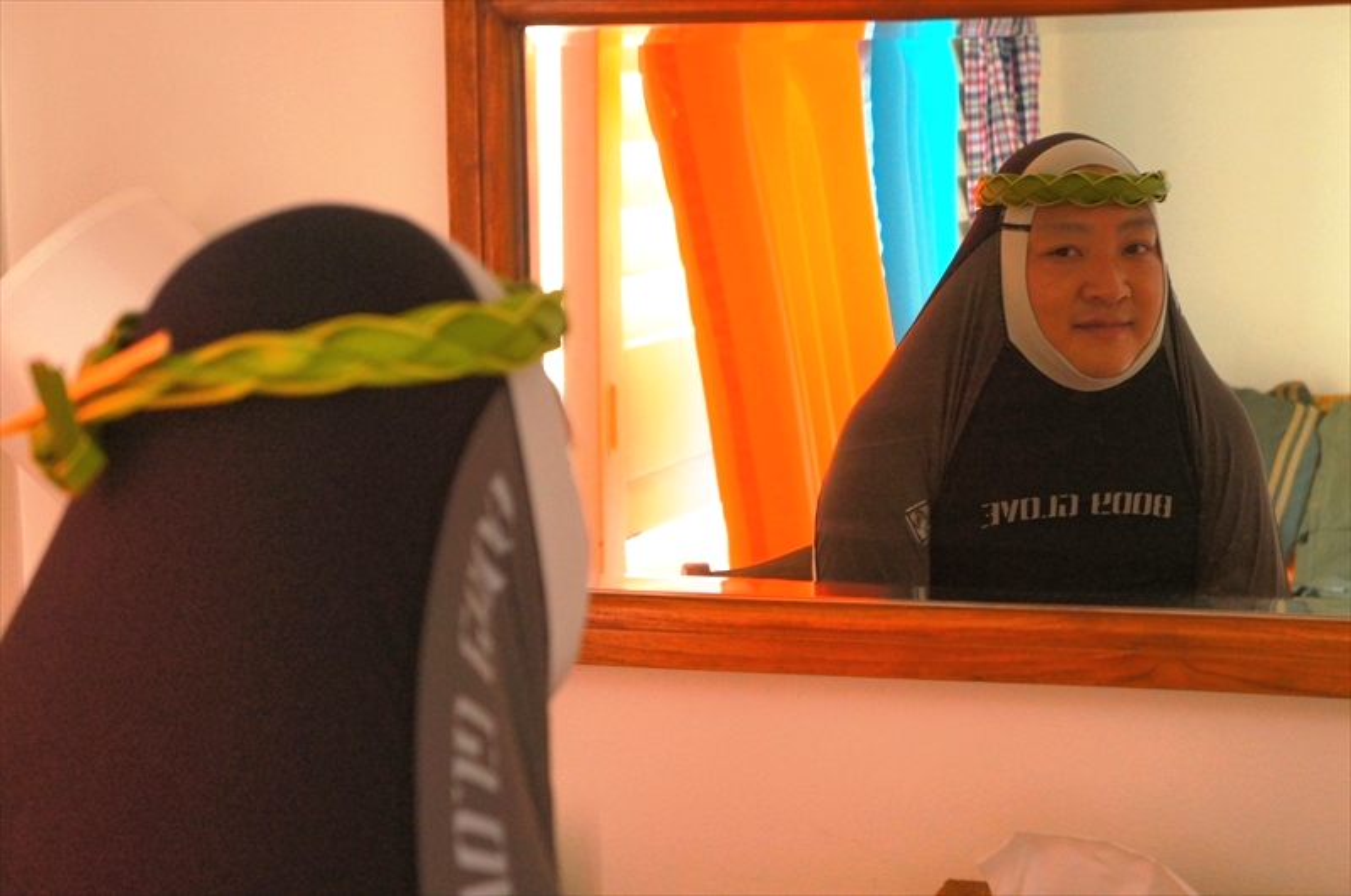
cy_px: 448
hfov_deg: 24.7
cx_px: 676
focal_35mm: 82
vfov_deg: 16.5
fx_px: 3092
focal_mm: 55
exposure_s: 1/125
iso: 1600
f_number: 5.6
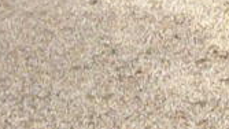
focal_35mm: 281
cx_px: 70
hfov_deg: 7.7
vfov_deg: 4.2
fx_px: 1707
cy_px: -200
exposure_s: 1/245
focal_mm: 6
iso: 80
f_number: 4.8
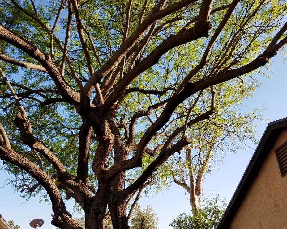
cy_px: 116
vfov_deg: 51.5
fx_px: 238
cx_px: 157
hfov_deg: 62.1
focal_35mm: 28
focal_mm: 4.2
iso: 50
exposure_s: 1/1204
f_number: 1.7
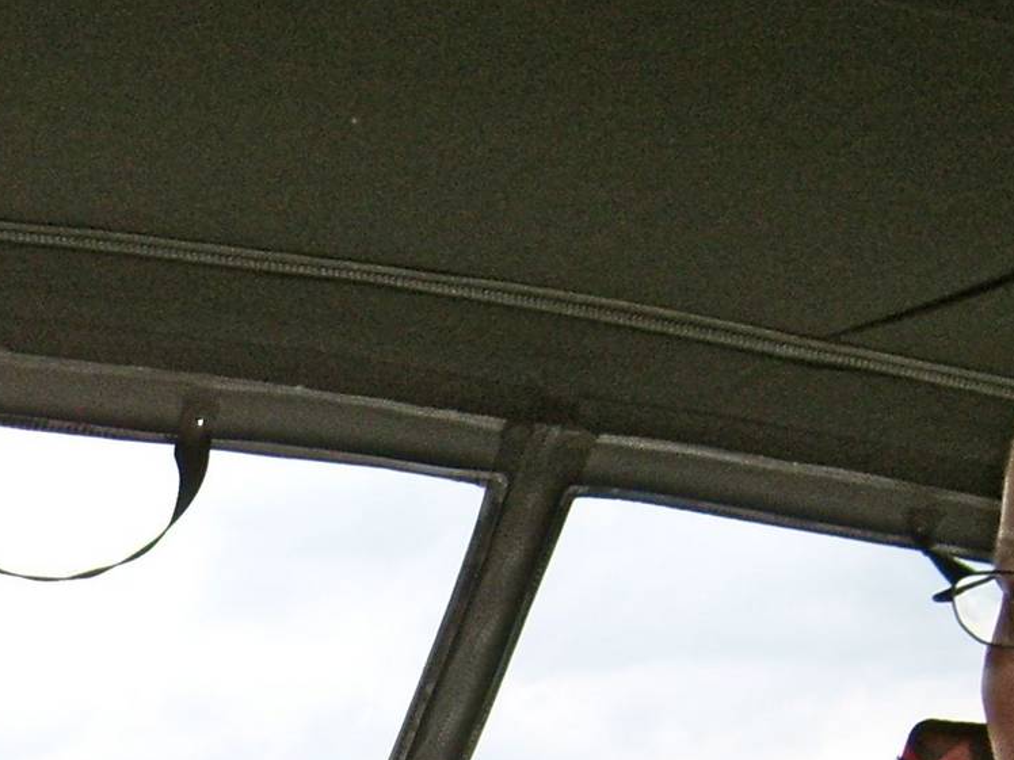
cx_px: 72
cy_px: 1026
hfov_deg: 16.6
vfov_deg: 12.2
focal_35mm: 117
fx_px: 3427
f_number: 7.1
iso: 80
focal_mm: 5.8
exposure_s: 1/125
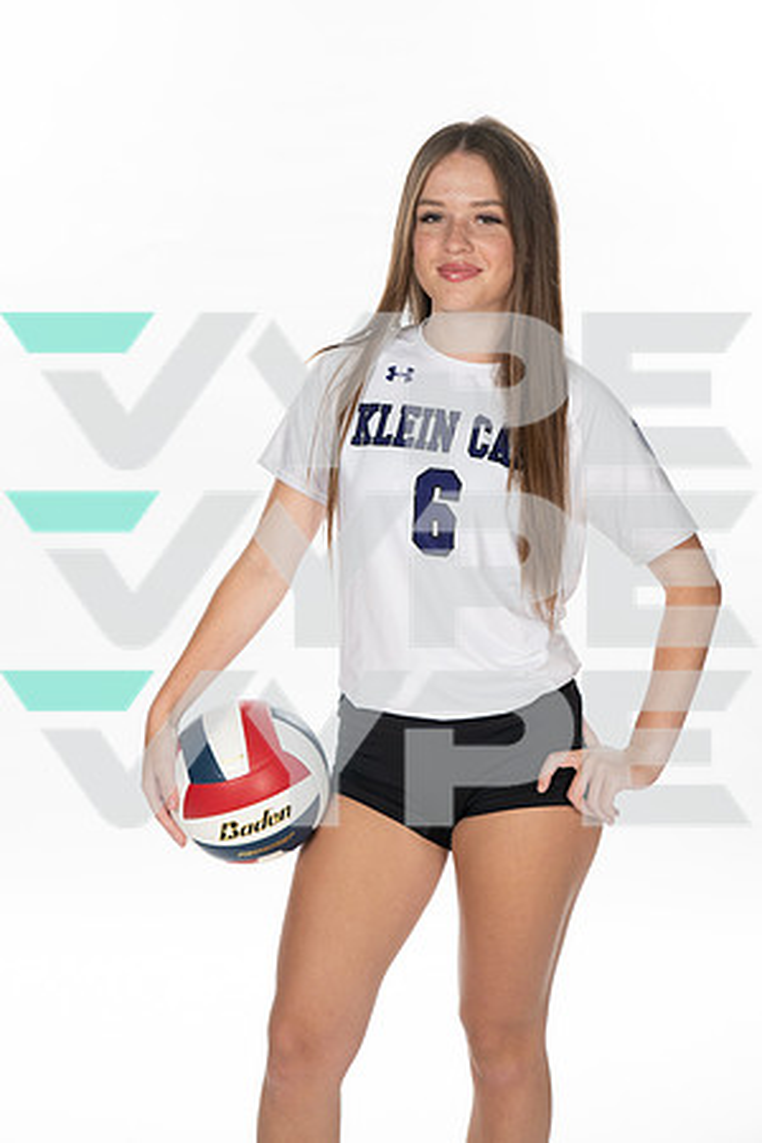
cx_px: 381
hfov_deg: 19.5
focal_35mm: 70
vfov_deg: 28.8
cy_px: 572
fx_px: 2222
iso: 800
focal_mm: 70
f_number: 7.1
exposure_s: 1/320
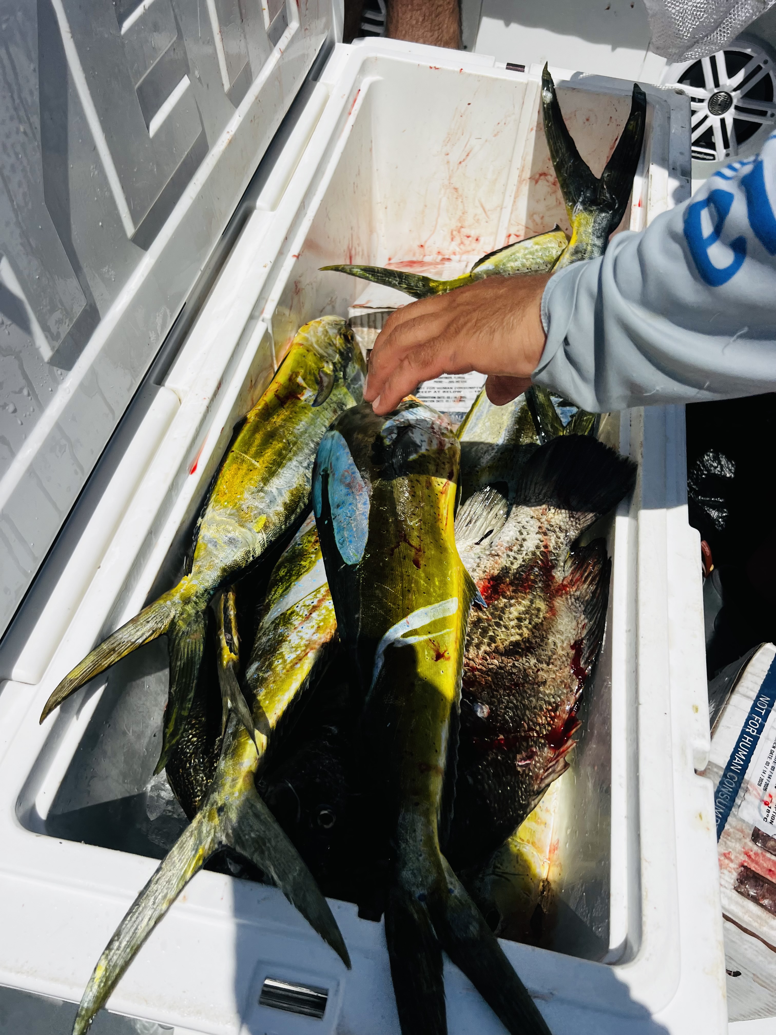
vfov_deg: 67.3
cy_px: 518
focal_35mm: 26
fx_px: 777
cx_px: 388
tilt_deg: -51.7
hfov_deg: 53.1
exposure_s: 1/11364
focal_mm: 5.7
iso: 50
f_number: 1.5
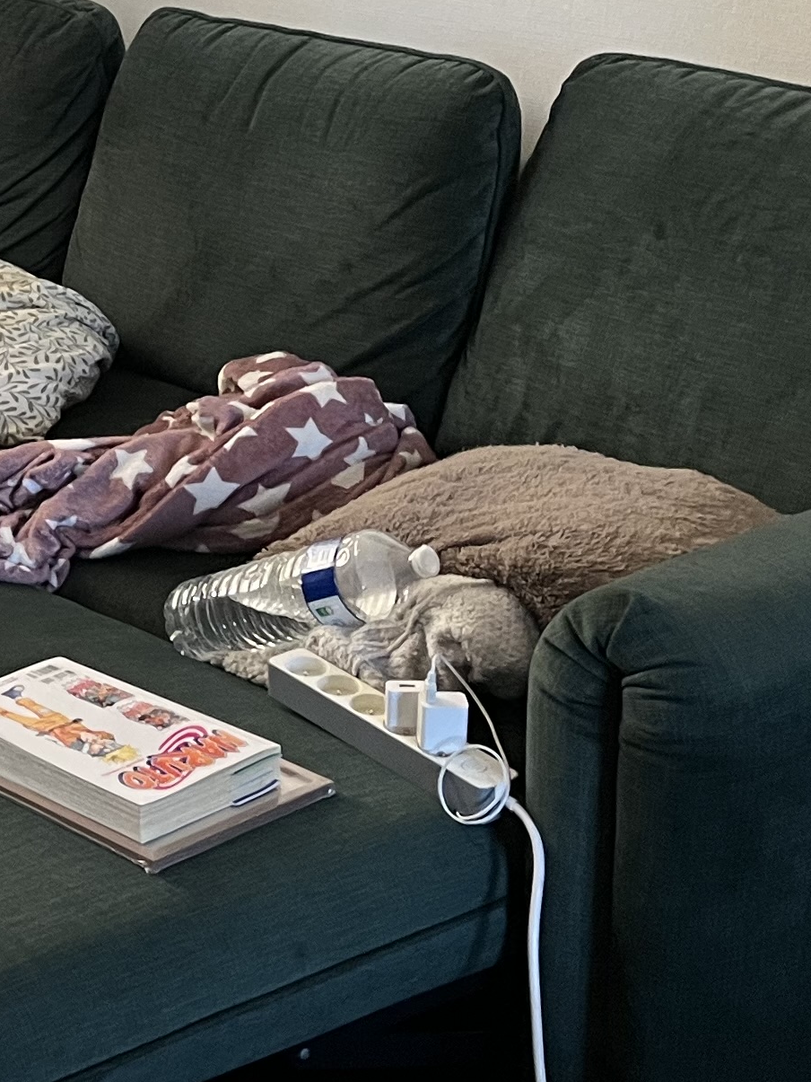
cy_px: 272
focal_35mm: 87
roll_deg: +3.8
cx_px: -565
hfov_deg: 15.1
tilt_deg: -13.7
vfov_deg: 22.3
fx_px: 2717
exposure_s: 1/95
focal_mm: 5.1
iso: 125
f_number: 1.6
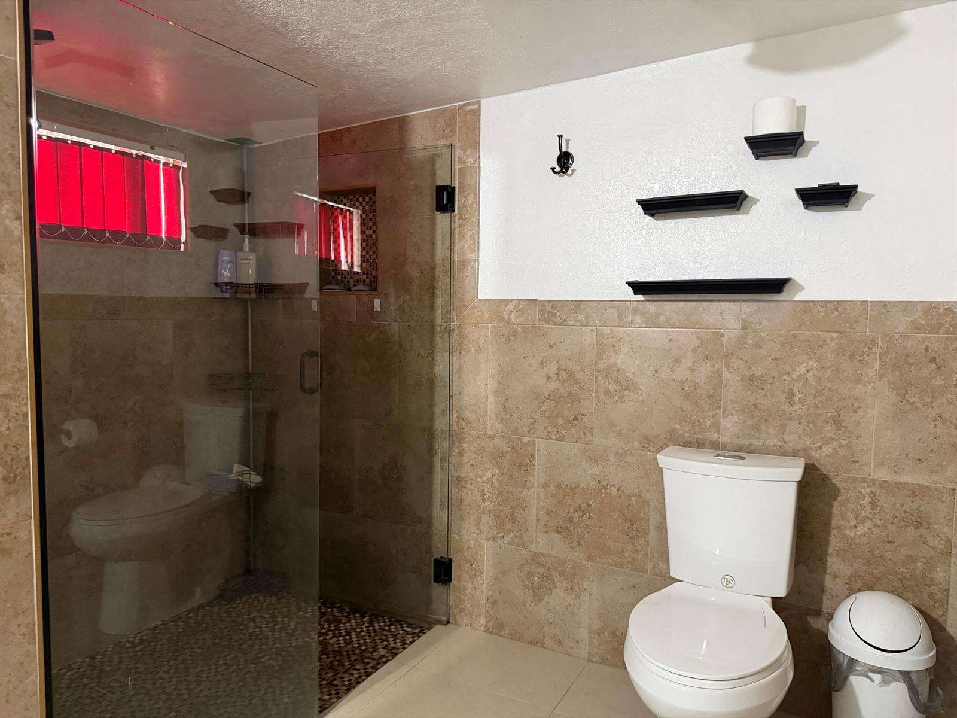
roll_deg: -0.7
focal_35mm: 24
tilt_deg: -5.0
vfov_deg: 56.8
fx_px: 664
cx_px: 478
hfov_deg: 71.6
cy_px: 359
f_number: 1.78
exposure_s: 1/60
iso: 800
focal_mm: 6.76
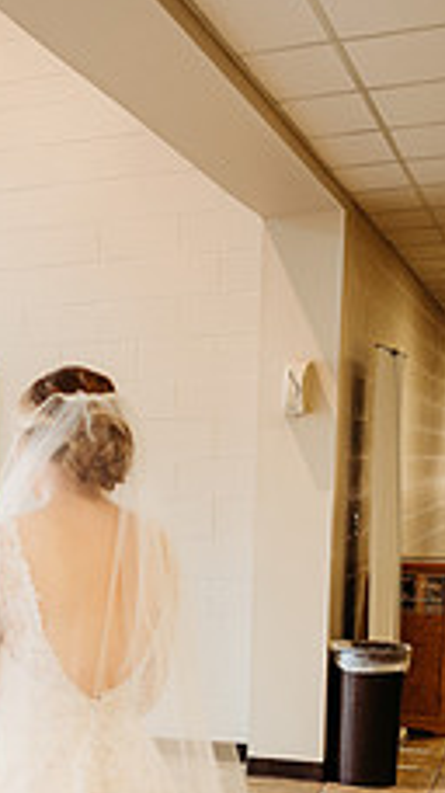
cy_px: 663
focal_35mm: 64
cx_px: -181
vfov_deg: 31.8
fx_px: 1345
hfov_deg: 17.3
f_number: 1.8
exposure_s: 1/160
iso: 400
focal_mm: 24
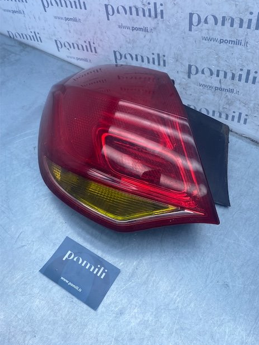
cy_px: 172
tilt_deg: -57.2
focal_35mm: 27
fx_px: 269
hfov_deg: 51.3
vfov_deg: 65.3
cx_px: 134
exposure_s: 1/772
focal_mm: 4.25
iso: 32
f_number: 1.8
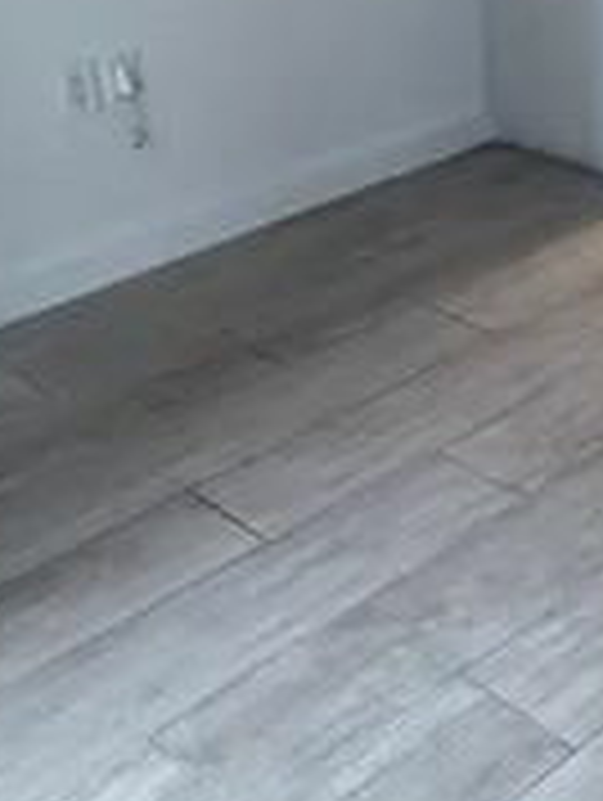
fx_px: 1552
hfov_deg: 19.5
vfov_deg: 26.5
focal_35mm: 67
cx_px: 868
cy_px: -92
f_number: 2.2
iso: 250
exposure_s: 1/60
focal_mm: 2.22
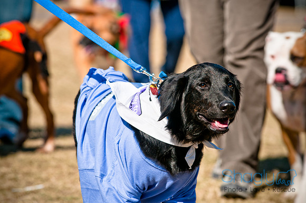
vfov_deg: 4.6
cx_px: 153
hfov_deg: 6.9
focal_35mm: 300
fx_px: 2546
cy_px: 102
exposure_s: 1/1250
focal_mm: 200
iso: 200
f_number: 5.6
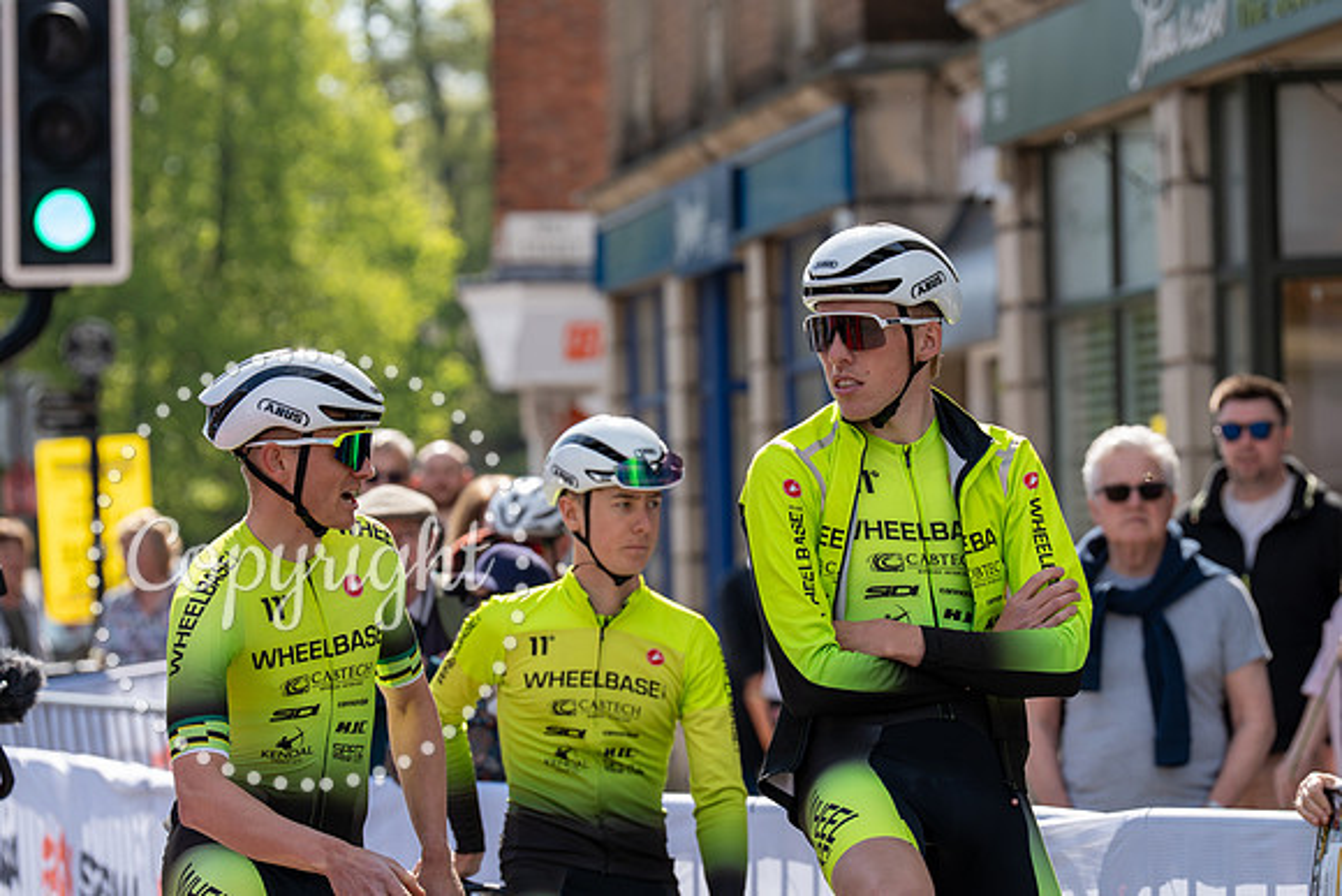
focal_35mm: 185
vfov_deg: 7.4
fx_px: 6898
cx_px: 671
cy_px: 448
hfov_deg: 11.1
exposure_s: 1/1000
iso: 400
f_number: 5.6
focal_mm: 185
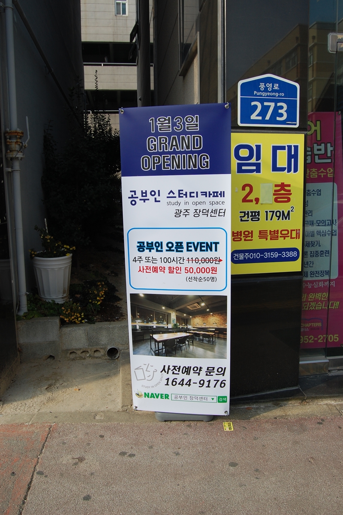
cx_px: 172
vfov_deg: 67.4
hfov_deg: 47.9
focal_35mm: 27
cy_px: 258
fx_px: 387
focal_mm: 18
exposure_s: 1/320
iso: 200
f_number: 9
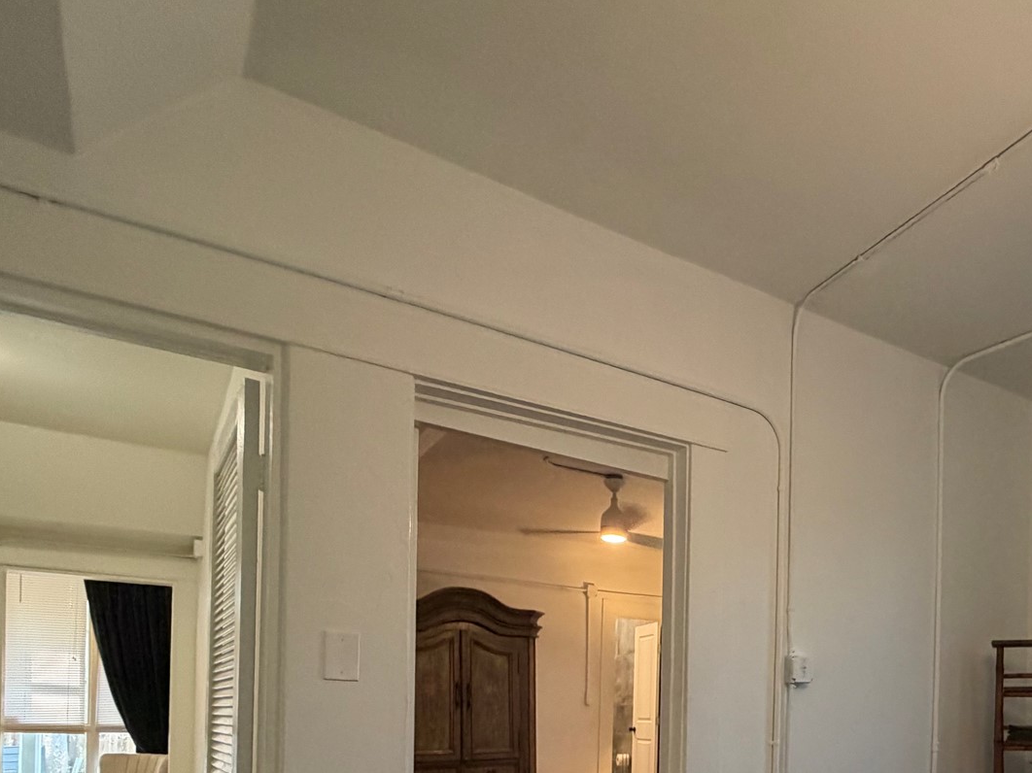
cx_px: 787
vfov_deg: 45.9
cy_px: 712
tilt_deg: +0.3
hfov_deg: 61.3
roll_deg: -0.4
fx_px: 805
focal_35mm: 27
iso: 320
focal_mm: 2.22
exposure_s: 1/60
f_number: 2.2
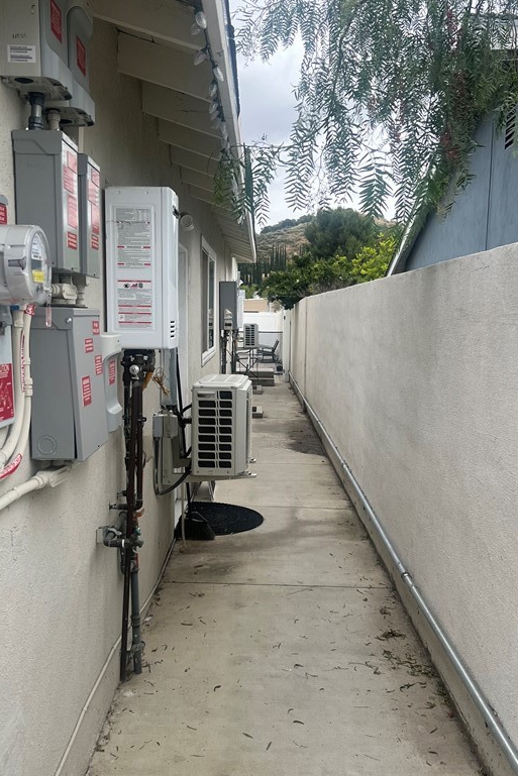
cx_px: 254
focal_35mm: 36
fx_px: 777
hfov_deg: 36.9
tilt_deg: -6.1
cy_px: 405
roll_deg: +0.1
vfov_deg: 53.1
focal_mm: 5.7
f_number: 1.5
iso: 50
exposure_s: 1/2404
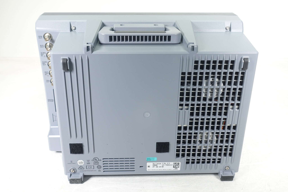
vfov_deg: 30.5
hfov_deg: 44.5
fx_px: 352
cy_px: 96
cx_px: 144
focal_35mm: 44
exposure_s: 1/80
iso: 125
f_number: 3.5
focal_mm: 16.17
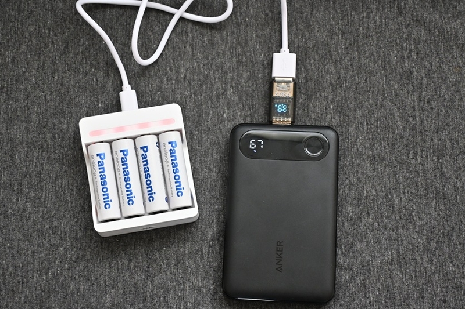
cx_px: 232
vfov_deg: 23.2
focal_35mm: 58
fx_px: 755
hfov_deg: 34.2
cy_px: 154
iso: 1100
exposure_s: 1/60
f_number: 5.6
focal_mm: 39
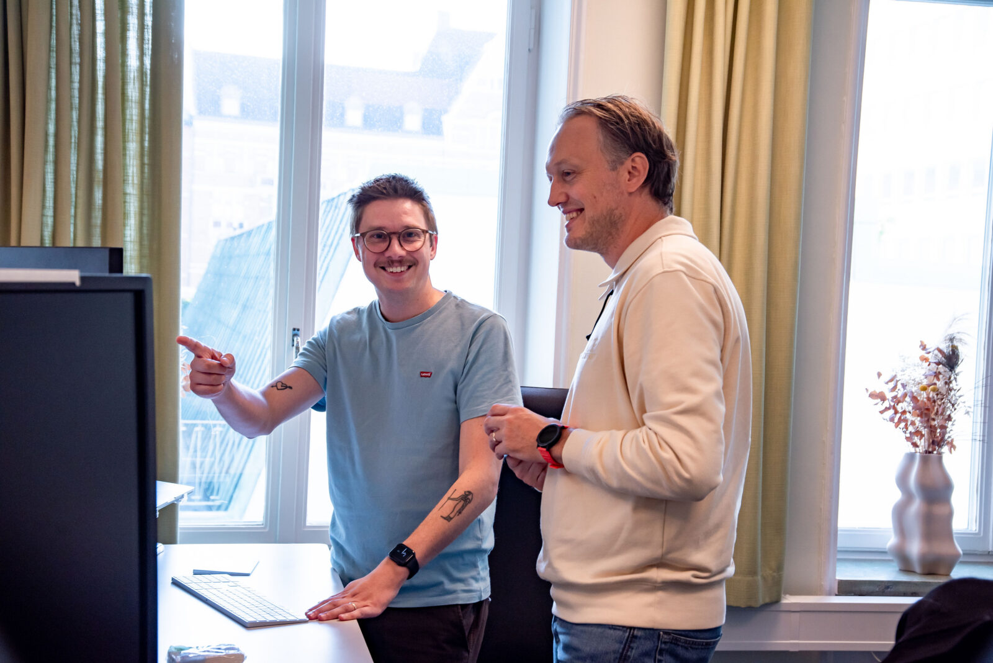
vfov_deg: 26.0
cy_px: 332
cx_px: 496
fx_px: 1435
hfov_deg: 38.2
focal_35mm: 52
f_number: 5.6
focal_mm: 52
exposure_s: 1/160
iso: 500
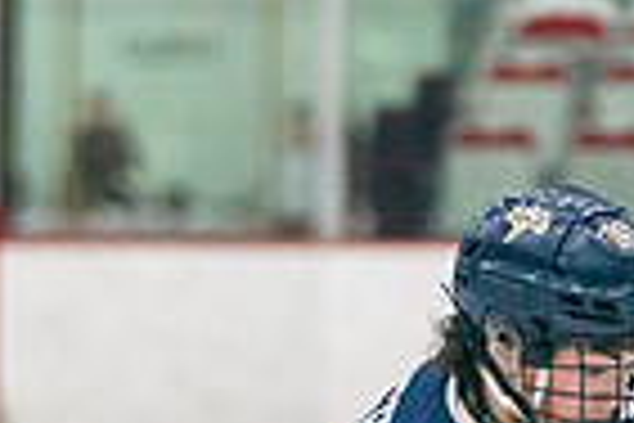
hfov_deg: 2.8
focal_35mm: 741
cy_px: 1163
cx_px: 327
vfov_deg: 1.8
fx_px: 13049
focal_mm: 130
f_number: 2.8
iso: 4000
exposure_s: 1/1600
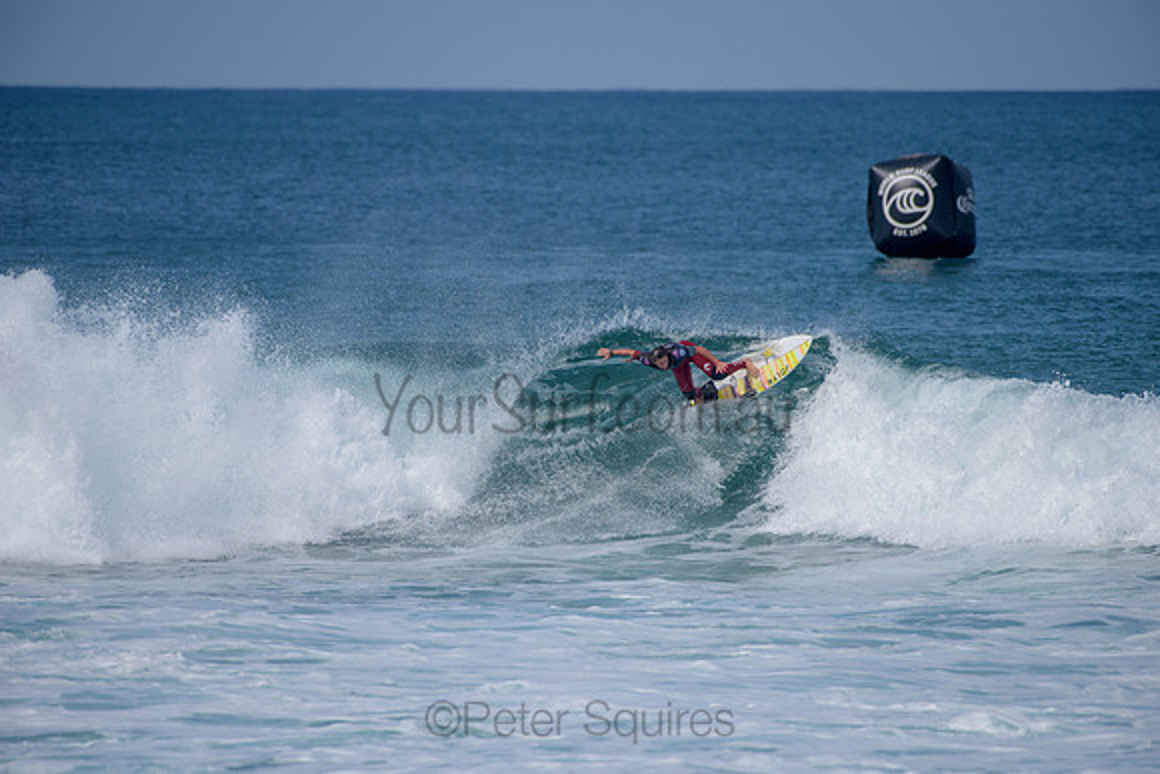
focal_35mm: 500
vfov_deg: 2.8
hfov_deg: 4.1
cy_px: 387
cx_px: 580
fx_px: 16114
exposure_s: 1/2500
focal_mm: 500
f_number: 6.3
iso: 250
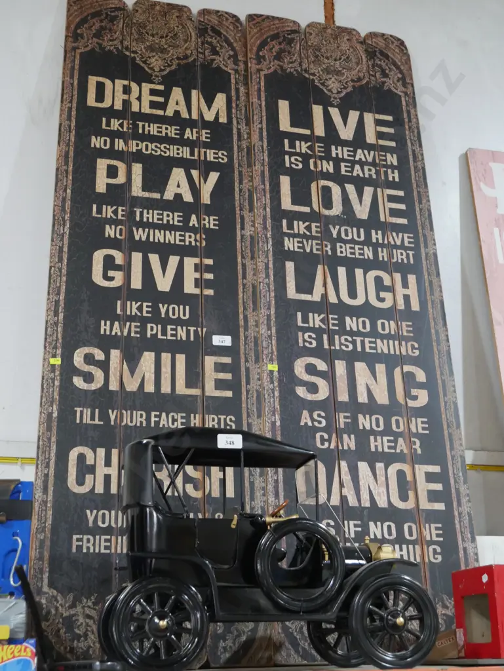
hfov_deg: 30.3
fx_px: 931
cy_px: 336
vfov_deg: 39.6
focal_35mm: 48
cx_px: 252
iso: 2500
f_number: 5.2
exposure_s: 1/60
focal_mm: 24
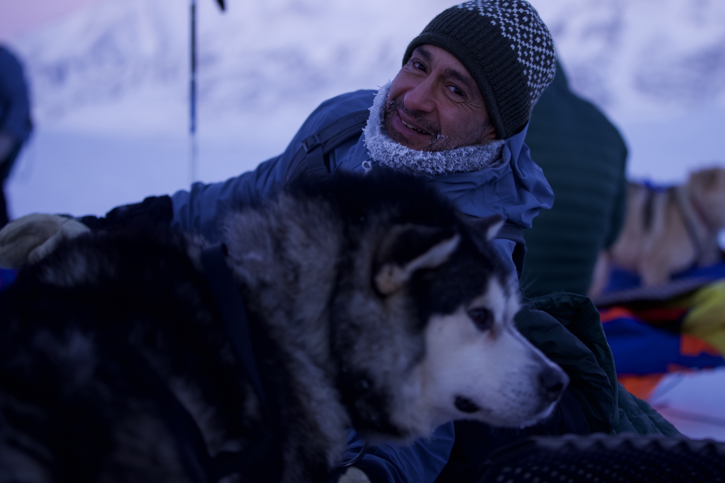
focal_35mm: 80
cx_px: 391
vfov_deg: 17.1
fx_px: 1611
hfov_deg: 25.4
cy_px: 215
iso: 500
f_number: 2.8
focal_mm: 70
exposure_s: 1/200
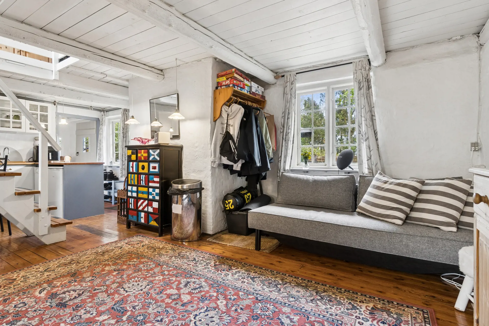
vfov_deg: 67.4
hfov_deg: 90.0
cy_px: 163
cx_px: 244
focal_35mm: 18
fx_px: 244
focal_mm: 12
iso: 200
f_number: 8
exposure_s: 1/4
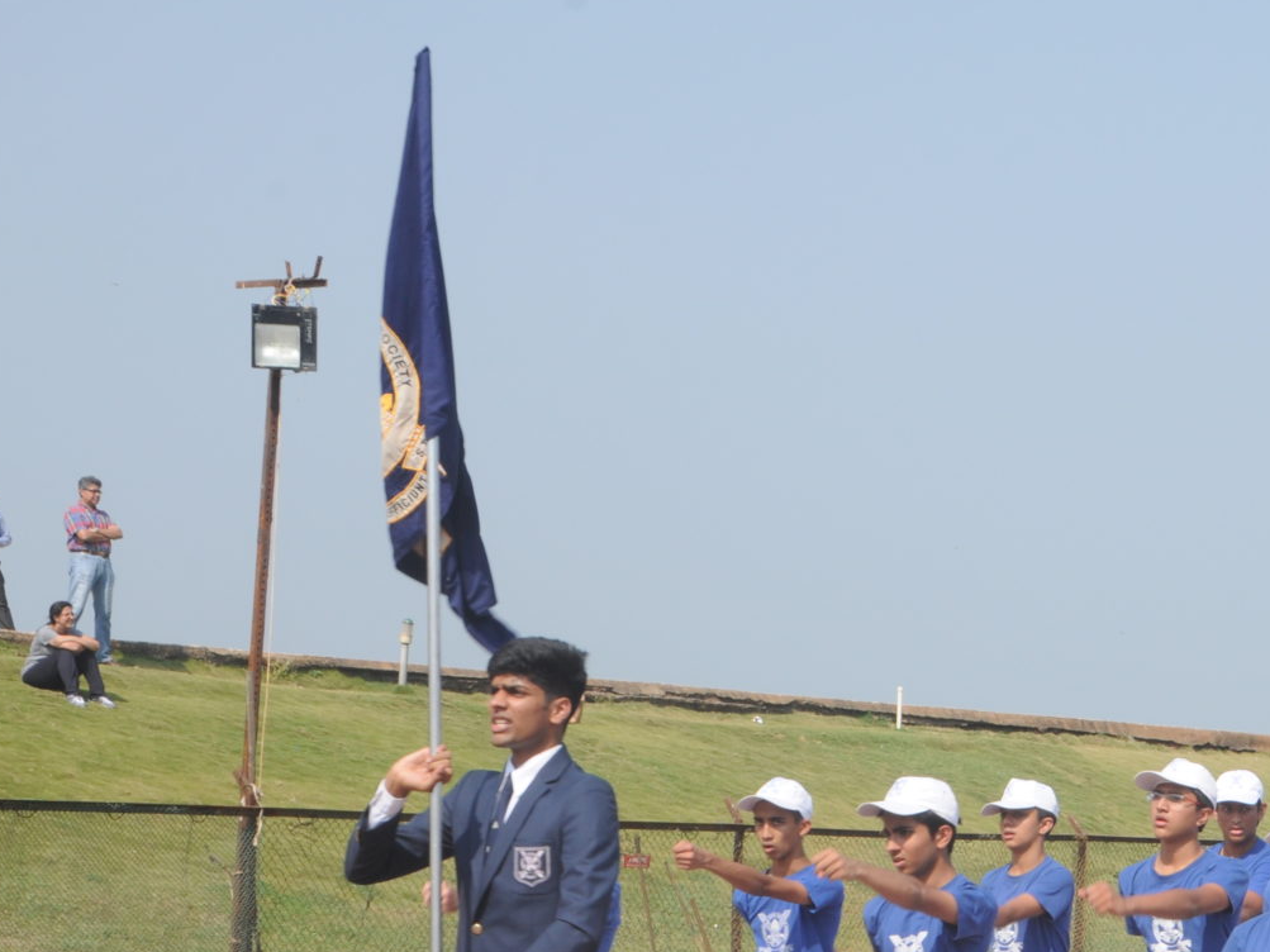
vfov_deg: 14.7
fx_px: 3668
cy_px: 833
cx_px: 1237
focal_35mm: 100
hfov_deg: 19.1
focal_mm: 34
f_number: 13
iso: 200
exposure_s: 1/125
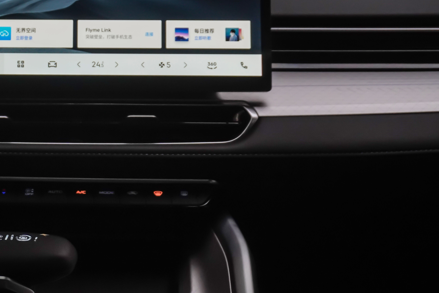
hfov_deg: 21.8
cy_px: 46
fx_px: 1122
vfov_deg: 14.7
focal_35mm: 92
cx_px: 69
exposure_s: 1/125
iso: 1600
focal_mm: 36
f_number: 6.3
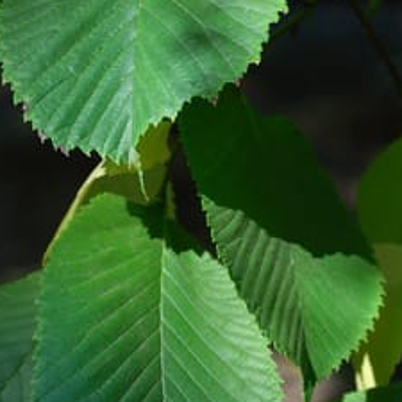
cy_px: 179
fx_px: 2142
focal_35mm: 163
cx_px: 189
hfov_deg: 10.7
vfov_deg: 10.7
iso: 100
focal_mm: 60
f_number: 5
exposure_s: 1/60
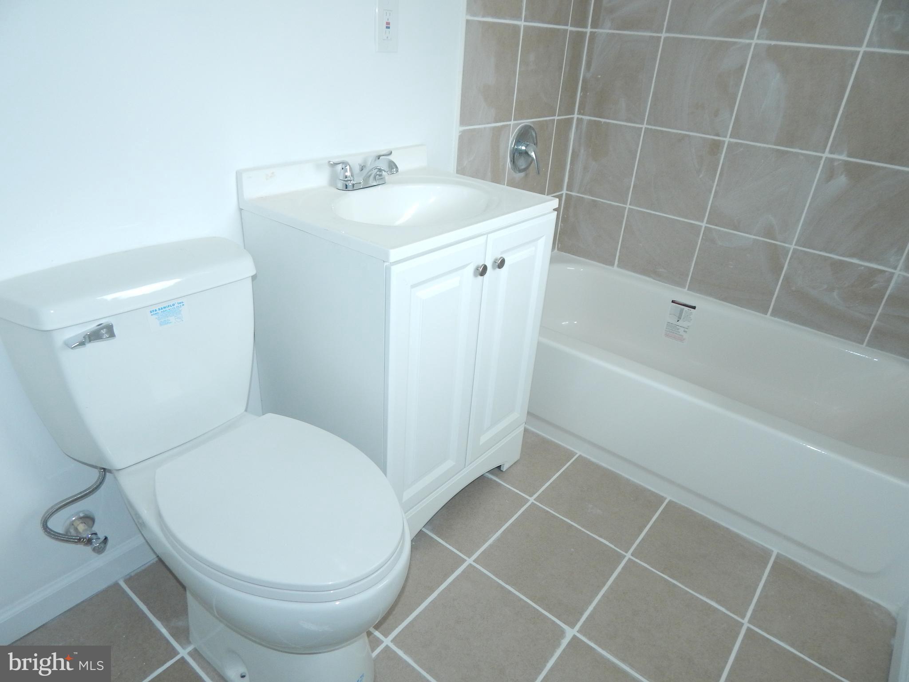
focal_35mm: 22
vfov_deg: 61.1
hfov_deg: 76.4
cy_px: 341
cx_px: 454
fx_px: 578
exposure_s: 1/30
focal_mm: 4
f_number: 3
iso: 200
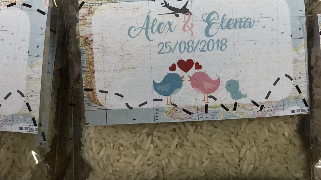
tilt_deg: -86.9
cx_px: 171
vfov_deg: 17.1
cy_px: -72
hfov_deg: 32.3
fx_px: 553
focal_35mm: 65
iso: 50
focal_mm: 4
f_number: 1.8
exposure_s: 1/17
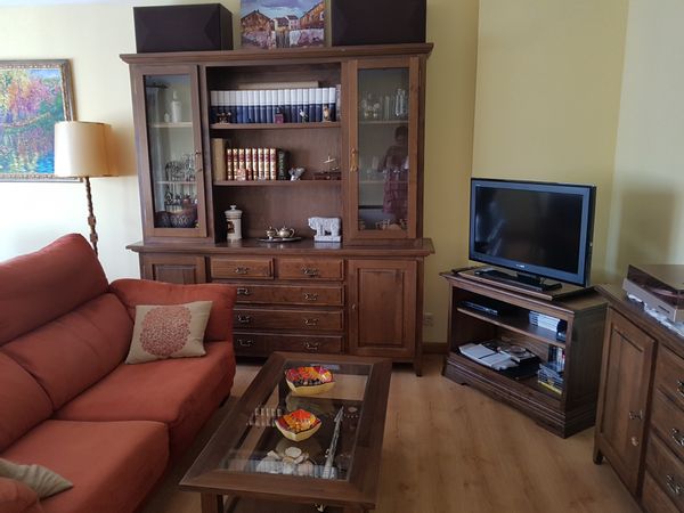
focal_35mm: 26
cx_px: 342
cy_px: 256
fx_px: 514
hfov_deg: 67.3
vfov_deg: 53.1
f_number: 1.7
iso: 125
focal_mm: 4.2
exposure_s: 1/27
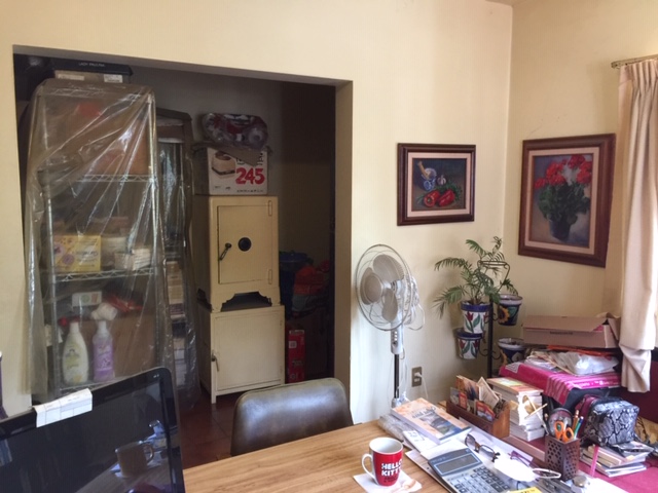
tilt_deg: -5.7
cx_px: 329
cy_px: 246
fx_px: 551
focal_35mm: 29
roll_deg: -0.4
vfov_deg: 48.2
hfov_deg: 61.7
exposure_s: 1/15
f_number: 2.2
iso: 80
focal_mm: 4.15
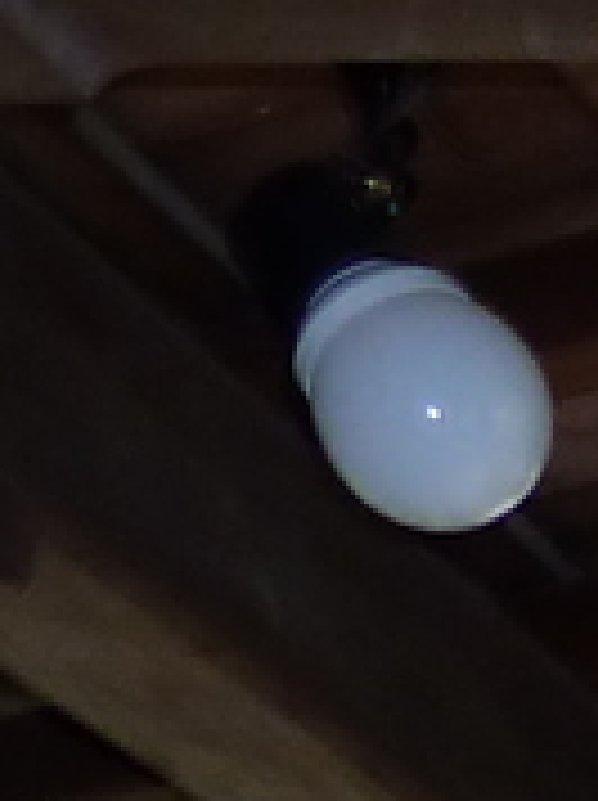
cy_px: 2480
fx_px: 5195
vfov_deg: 7.6
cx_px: 2374
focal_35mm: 225
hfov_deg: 5.7
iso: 125
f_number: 3.3
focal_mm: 4.1
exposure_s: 1/30
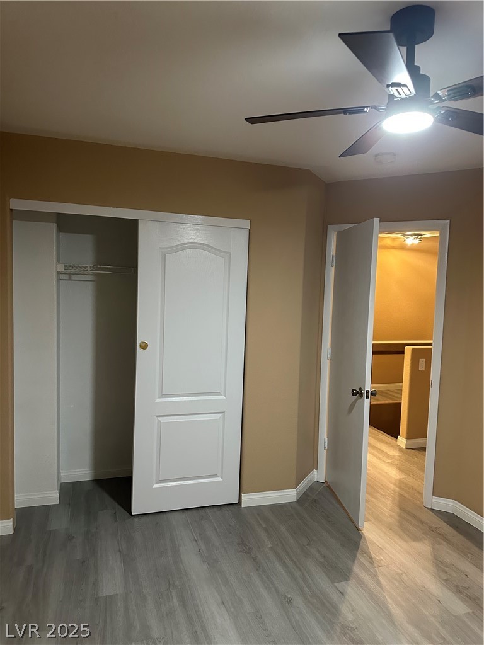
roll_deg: -2.4
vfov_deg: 71.6
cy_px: 322
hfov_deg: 56.8
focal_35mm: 24
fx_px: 447
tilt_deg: -3.7
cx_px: 242
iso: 500
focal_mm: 6.86
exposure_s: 1/60
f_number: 1.78
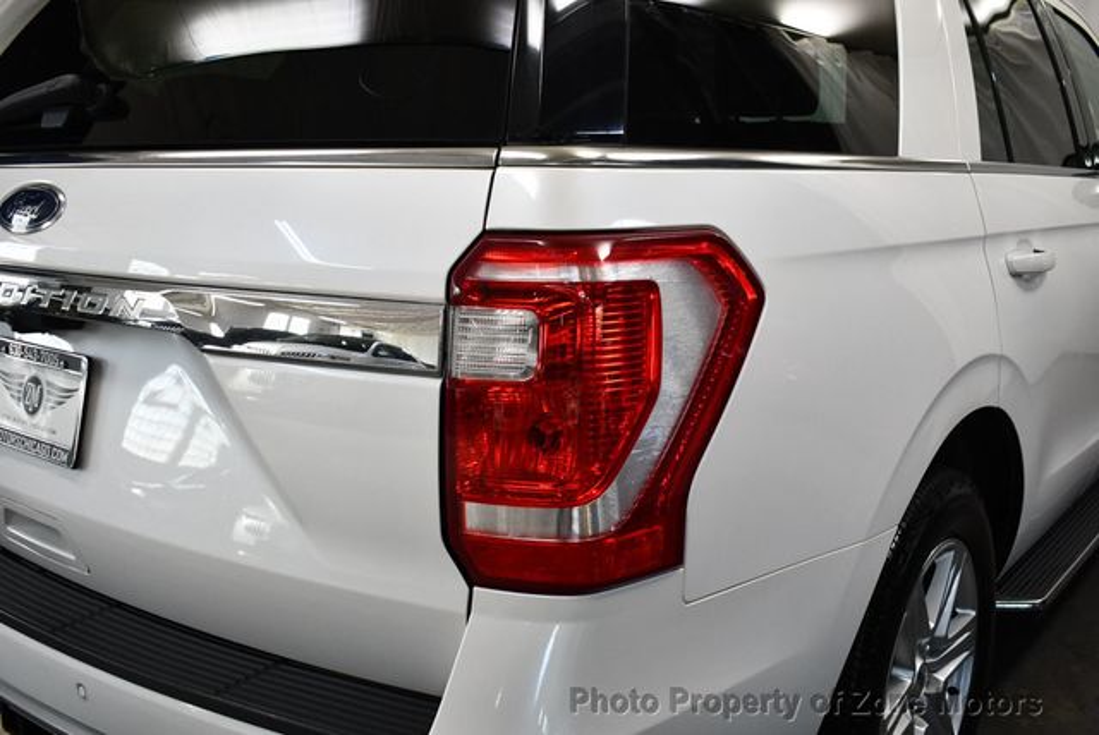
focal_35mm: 36
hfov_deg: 53.1
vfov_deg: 36.9
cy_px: 368
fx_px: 1100
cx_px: 550
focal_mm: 18
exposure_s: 1/250
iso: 720
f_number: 3.5
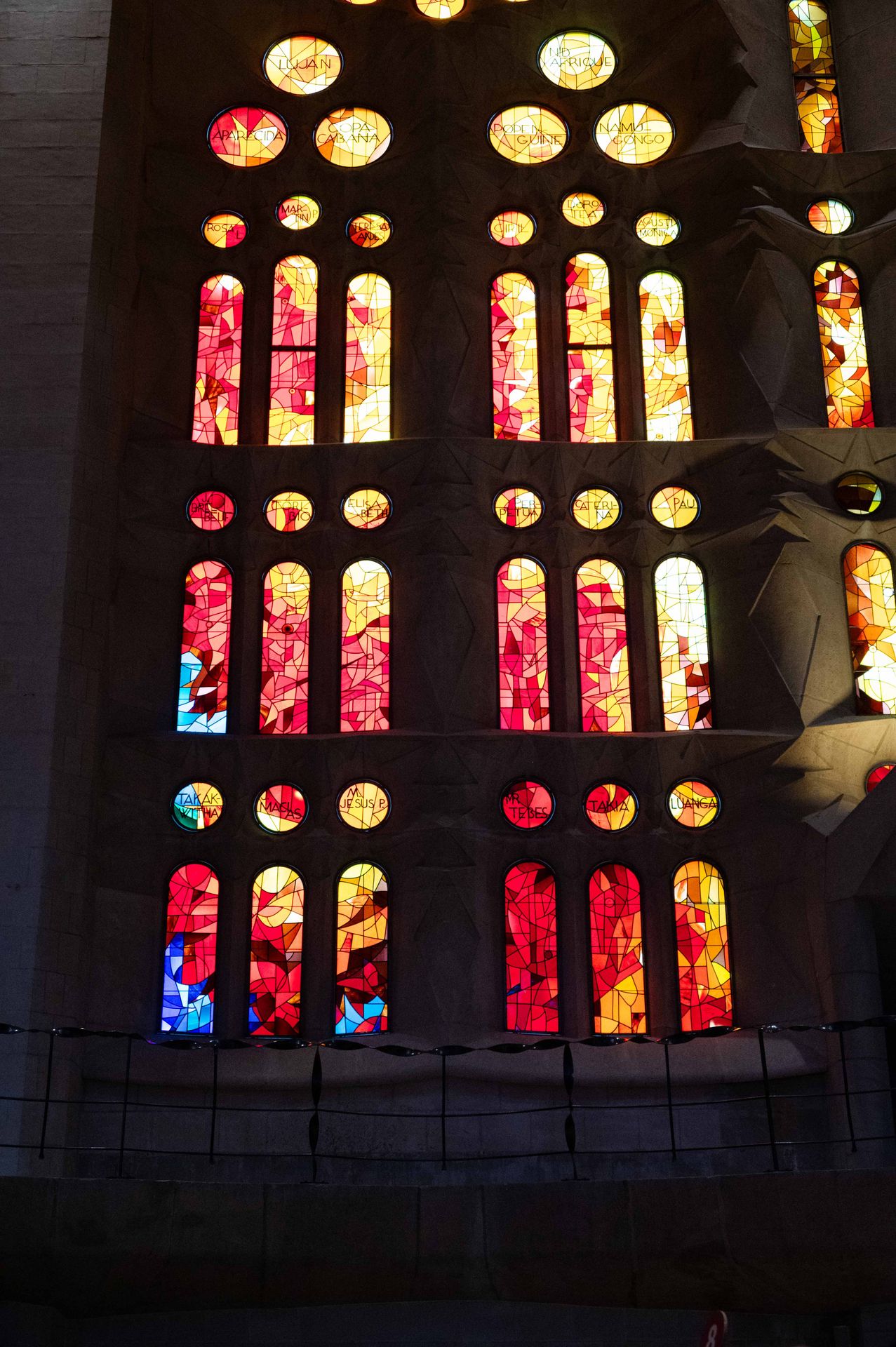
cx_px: 448
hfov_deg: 30.5
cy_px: 674
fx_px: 1645
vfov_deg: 44.5
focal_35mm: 44
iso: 8000
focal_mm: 44
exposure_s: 1/400
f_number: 5.3
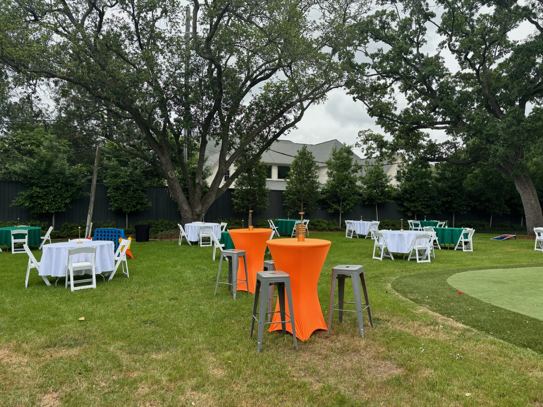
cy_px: 204
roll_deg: -1.7
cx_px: 272
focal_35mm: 26
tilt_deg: +0.7
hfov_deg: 67.3
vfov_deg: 53.1
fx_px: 408
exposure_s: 1/1047
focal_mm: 5.96
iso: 50
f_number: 1.6
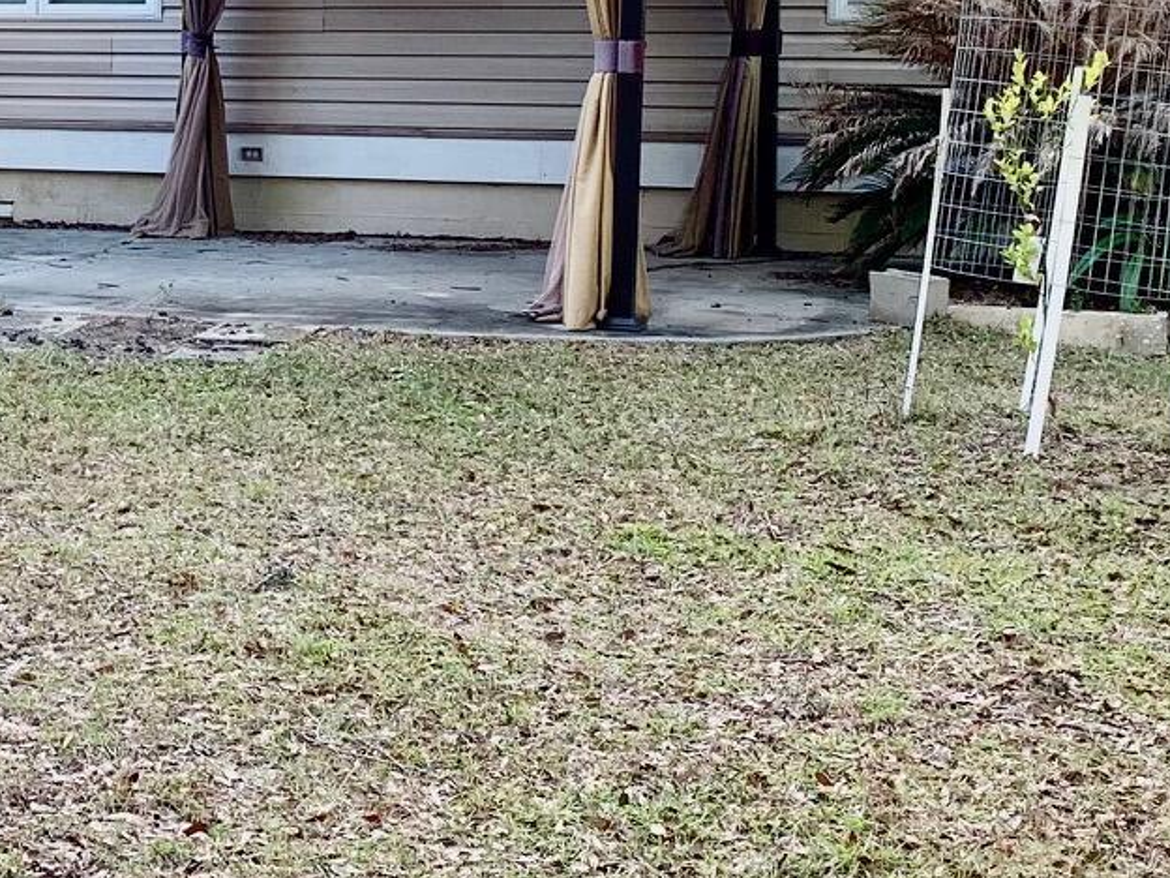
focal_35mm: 84
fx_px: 2839
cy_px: 150
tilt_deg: -4.9
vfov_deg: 17.4
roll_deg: -0.4
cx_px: -158
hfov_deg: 21.9
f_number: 1.8
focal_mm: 4.25
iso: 25
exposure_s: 1/194
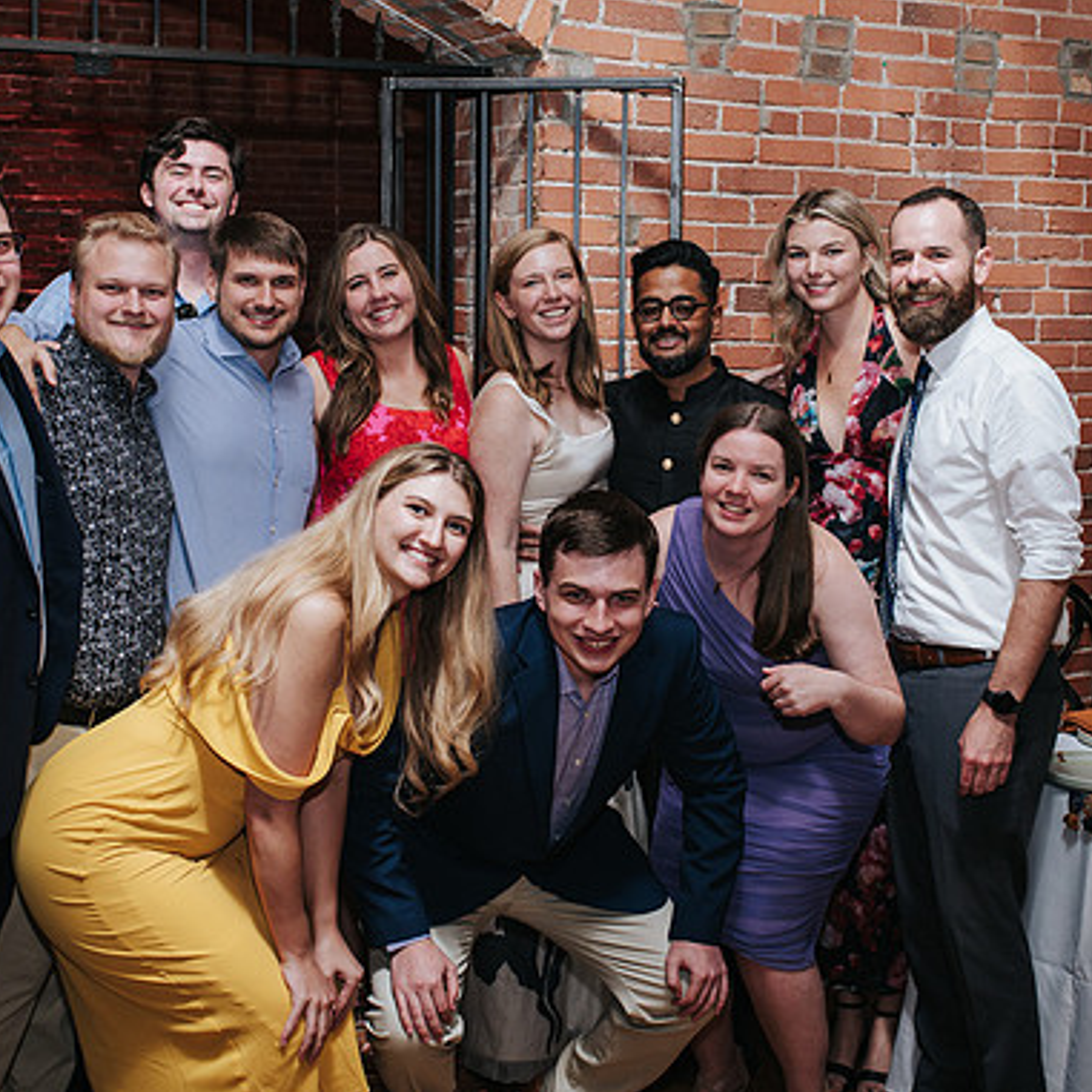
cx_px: 510
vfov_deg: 33.4
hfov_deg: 33.4
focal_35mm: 51
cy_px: 478
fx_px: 1820
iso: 800
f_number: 4
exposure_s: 1/200
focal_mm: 35
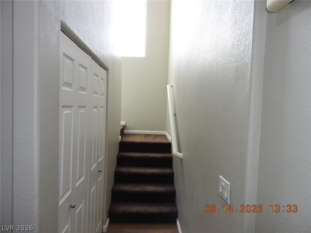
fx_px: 216
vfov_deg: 56.8
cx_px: 156
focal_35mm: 24
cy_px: 116
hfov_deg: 71.6
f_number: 3.3
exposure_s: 1/50
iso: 100
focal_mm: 4.3
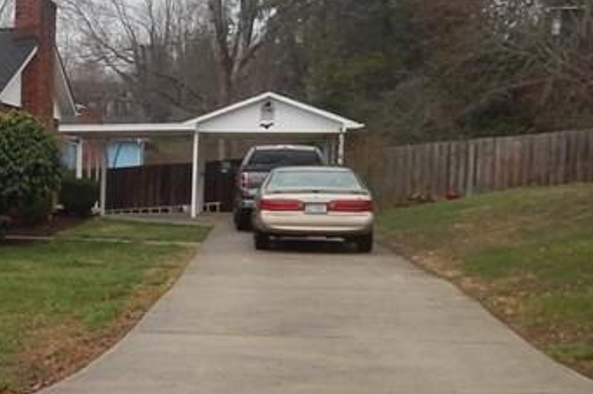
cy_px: 242
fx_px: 1135
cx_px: -232
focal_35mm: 69
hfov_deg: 24.5
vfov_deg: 19.7
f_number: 3
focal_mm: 4
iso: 125
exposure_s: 1/400
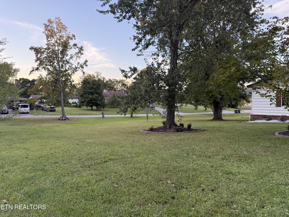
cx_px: 144
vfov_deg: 56.8
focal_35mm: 24
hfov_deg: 71.6
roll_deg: +1.1
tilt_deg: -2.2
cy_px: 108
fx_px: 200
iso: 100
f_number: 1.78
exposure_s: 1/276
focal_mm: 6.76
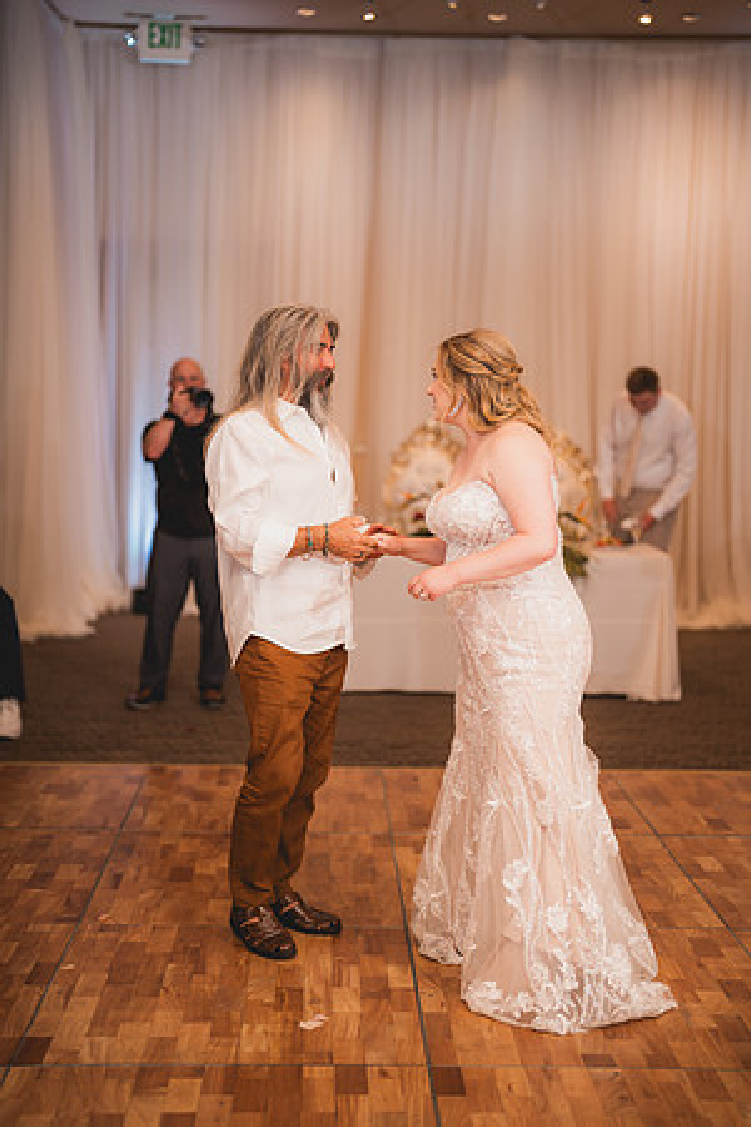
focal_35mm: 50
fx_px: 1564
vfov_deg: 39.6
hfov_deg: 27.0
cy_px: 564
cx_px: 376
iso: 125
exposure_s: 1/250
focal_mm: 50
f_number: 1.2
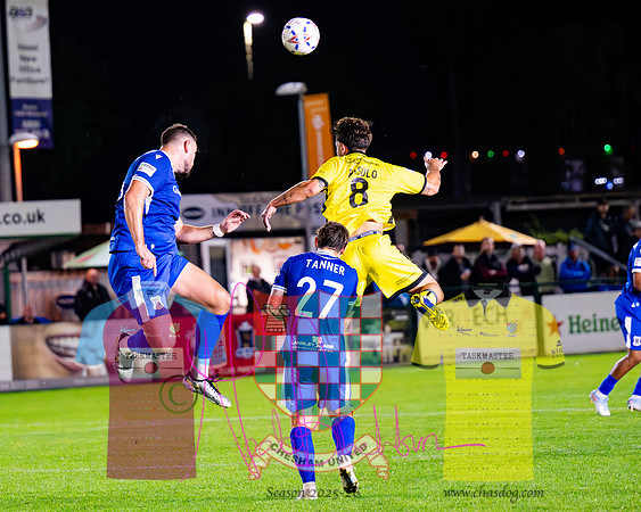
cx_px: 208
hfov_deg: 7.2
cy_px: 206
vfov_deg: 5.8
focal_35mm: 268
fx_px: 5086
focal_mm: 130
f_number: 2.8
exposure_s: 1/1250
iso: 6400
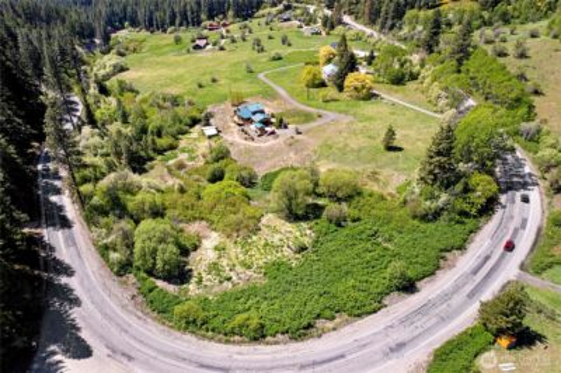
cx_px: 280
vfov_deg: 57.1
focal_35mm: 22
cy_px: 186
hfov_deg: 78.6
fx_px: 343
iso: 100
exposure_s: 1/3000
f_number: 2.8
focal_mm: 8.38
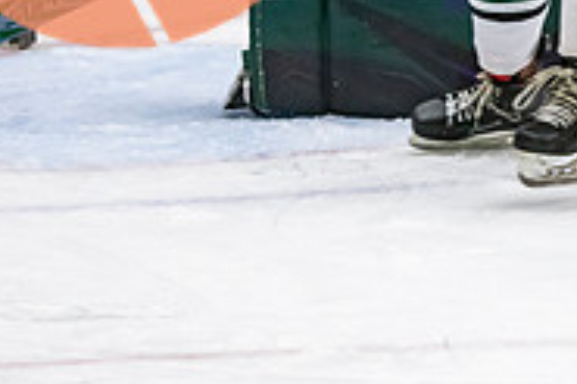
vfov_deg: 3.0
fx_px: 7318
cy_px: -178
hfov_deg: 4.5
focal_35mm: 457
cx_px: 574
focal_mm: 116
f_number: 3.2
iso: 2000
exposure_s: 1/640
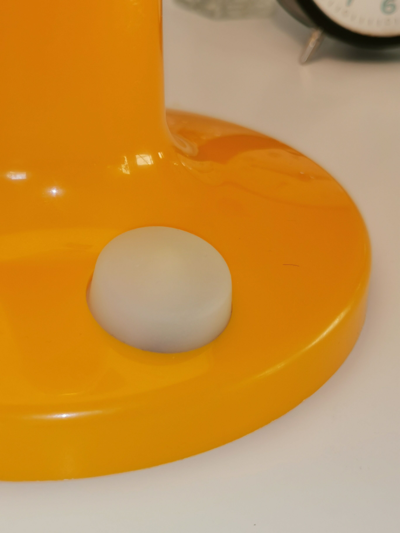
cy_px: 266
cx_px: 200
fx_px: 894
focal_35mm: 58
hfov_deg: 25.2
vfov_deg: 33.2
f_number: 1.8
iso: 50
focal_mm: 5.58
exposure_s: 1/100
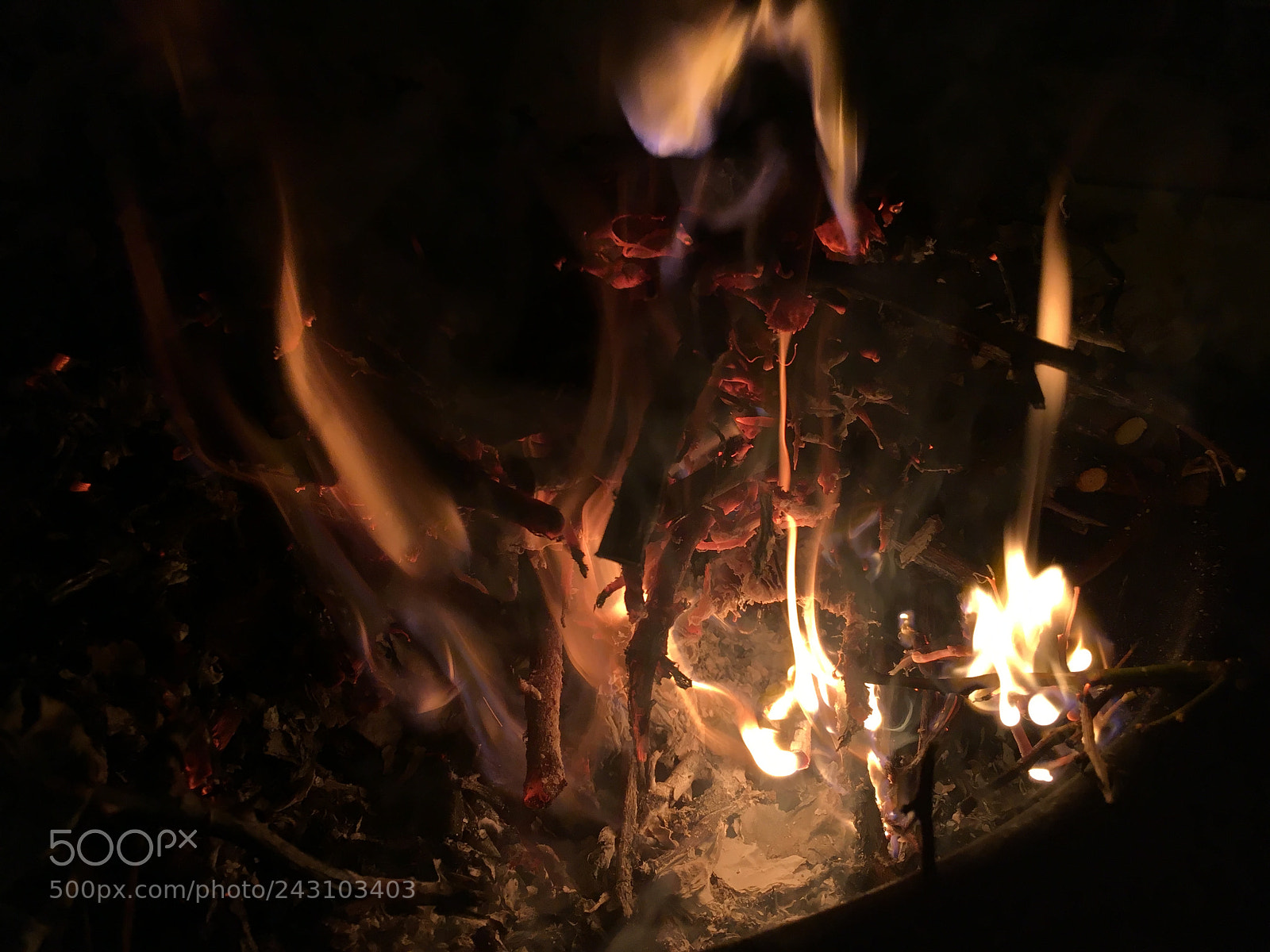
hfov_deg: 61.7
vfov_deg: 48.2
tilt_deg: -23.9
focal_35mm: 29
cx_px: 635
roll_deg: -4.0
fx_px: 1064
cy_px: 476
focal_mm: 4.15
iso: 32
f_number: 2.2
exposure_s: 1/33
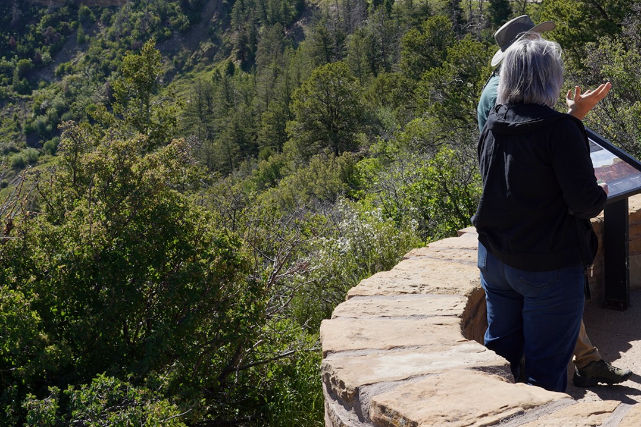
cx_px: 513
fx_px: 926
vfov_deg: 25.9
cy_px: 169
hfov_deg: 36.9
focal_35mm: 52
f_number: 11
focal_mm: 28
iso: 100
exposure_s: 1/100
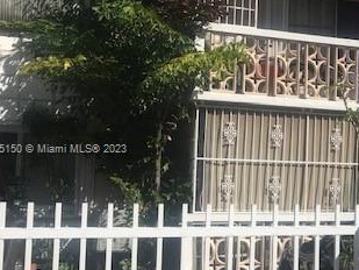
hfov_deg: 31.3
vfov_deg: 25.2
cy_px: 150
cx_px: 338
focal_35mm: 58
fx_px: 602
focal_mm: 3.99
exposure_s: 1/4566
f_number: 1.8
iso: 20
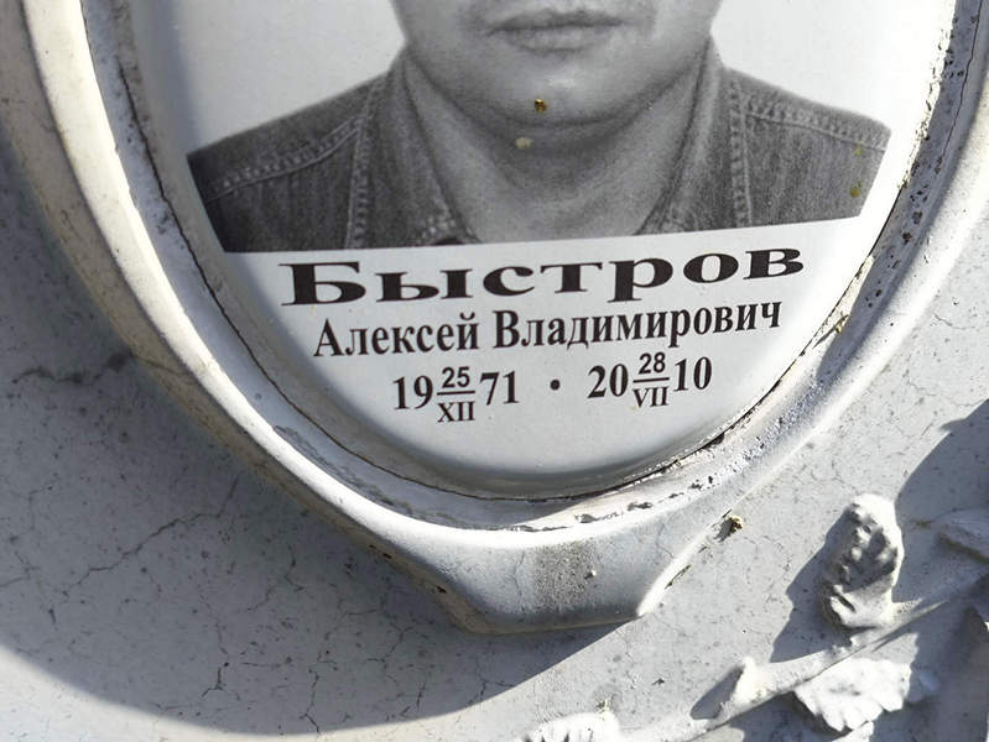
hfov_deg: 38.2
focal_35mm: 50
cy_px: 371
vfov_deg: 29.1
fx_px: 1429
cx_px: 494
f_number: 1.7
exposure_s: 1/791
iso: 50
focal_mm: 4.71
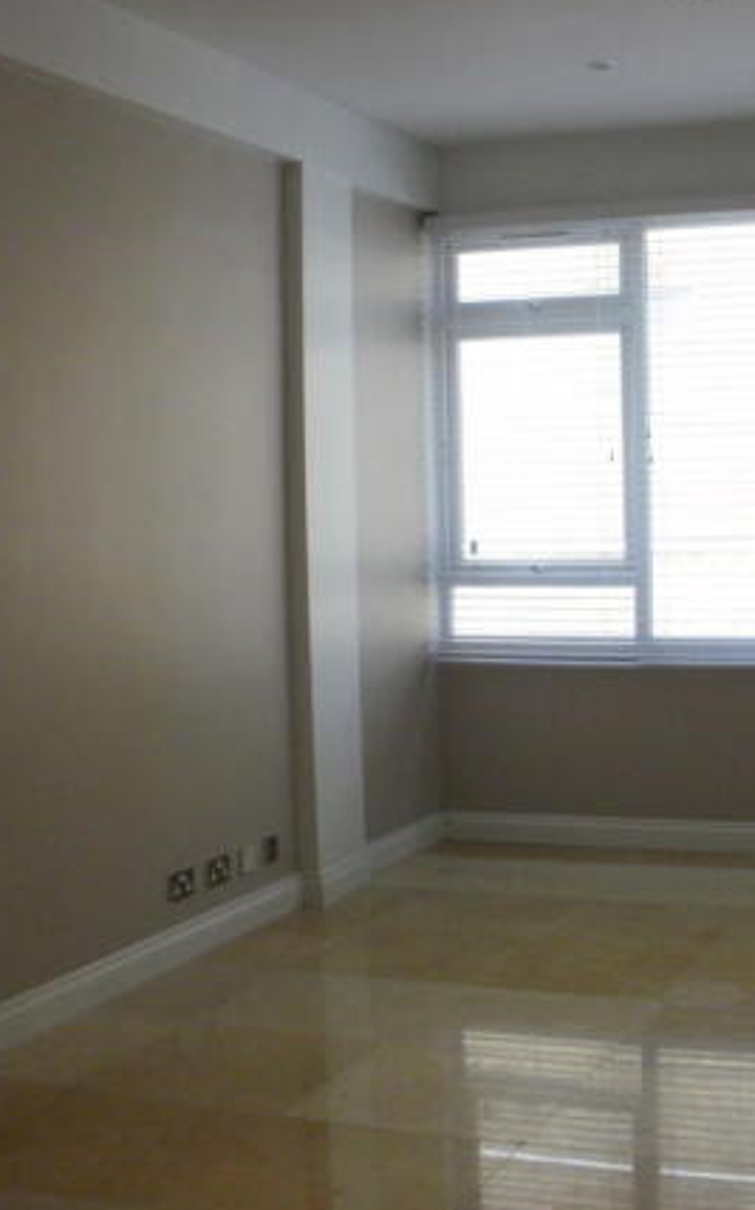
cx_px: 561
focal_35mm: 52
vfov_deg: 38.9
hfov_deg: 24.6
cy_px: 604
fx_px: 1714
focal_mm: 6.3
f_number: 3.5
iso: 320
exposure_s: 1/250
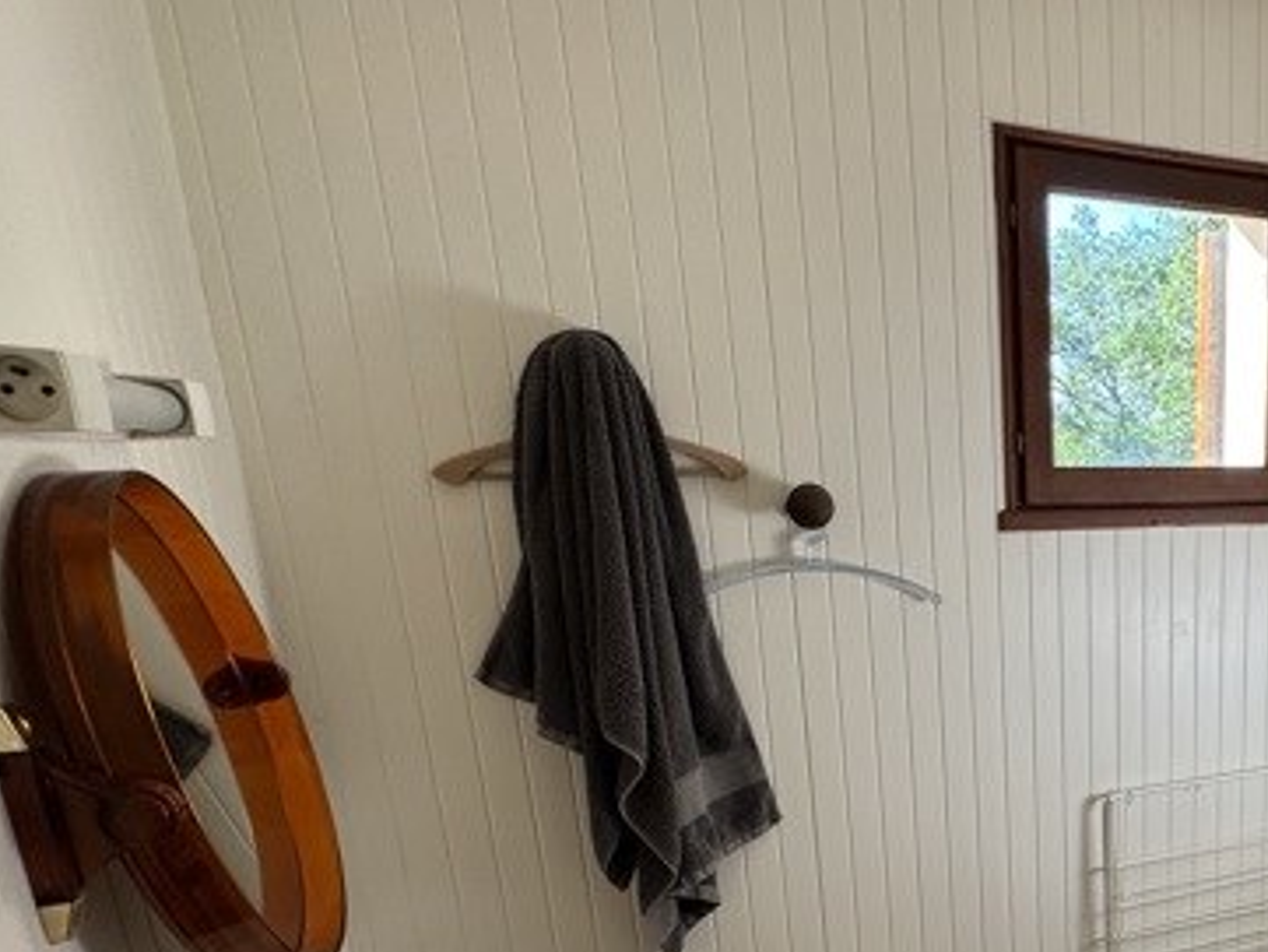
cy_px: 797
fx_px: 1136
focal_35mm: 31
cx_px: 1138
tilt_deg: -16.6
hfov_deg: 51.6
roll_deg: +0.2
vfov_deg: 42.8
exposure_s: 1/99
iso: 50
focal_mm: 2.22
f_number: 2.2
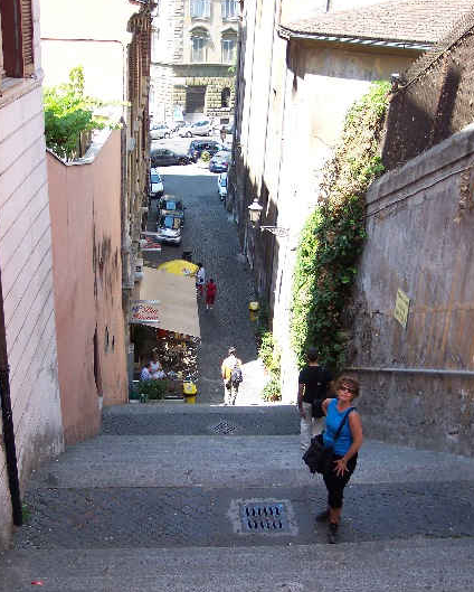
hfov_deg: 35.7
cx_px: 229
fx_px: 736
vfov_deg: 43.8
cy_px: 322
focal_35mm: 42
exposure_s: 1/350
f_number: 2.8
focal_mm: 8
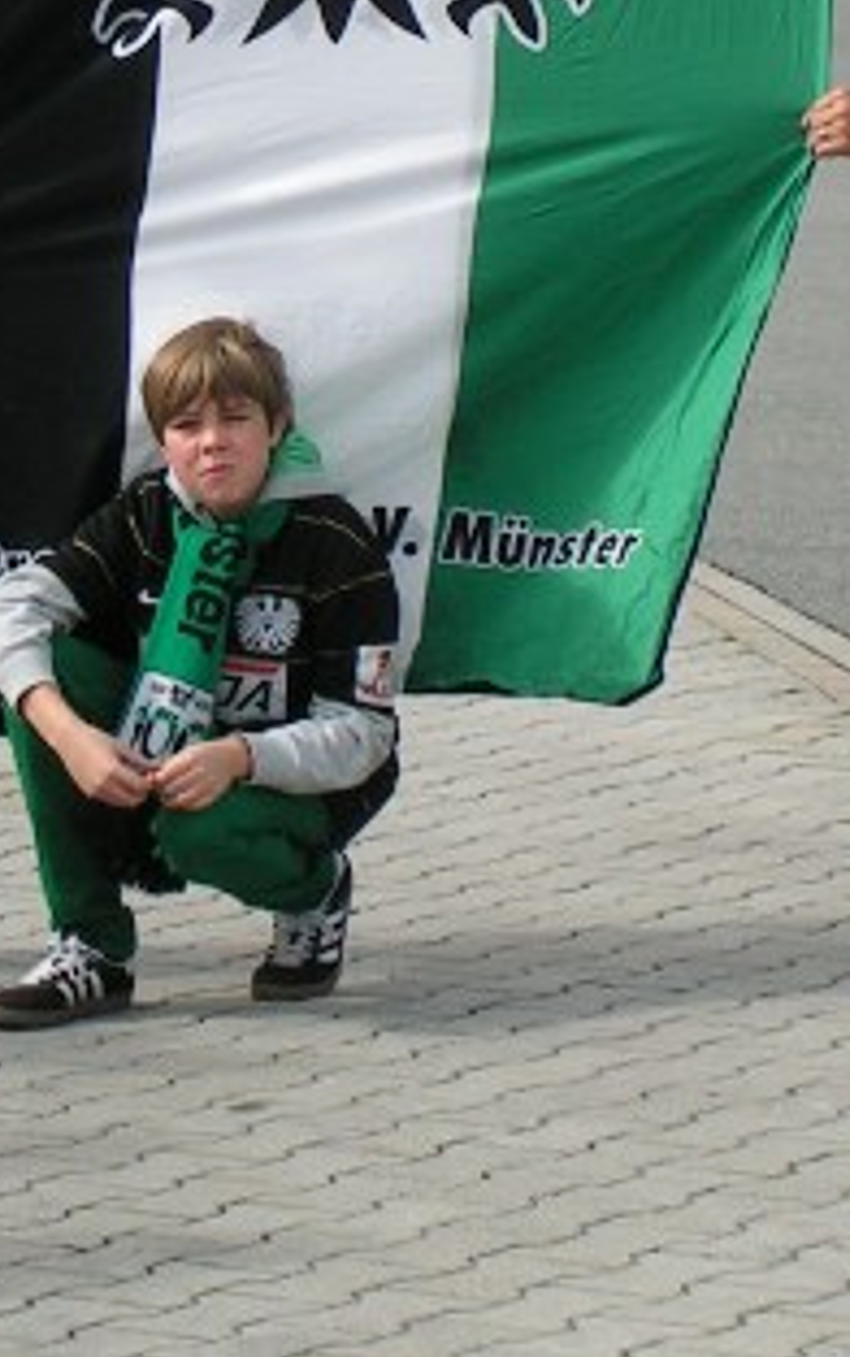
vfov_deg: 10.2
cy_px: -160
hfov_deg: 6.5
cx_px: 403
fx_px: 7514
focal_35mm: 203
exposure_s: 1/400
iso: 50
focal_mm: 11.5
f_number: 5
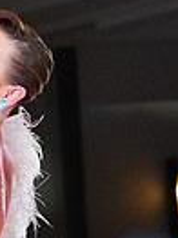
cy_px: 331
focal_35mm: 621
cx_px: -148
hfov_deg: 2.4
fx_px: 4265
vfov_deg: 3.2
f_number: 5.6
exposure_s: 1/400
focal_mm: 146
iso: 8000
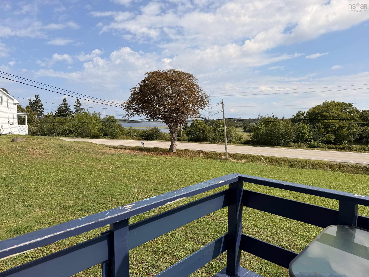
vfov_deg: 56.8
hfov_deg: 71.6
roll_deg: +0.3
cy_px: 138
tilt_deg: -3.8
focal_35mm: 24
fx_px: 256
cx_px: 184
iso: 80
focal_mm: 6.76
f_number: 1.78
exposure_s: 1/6173
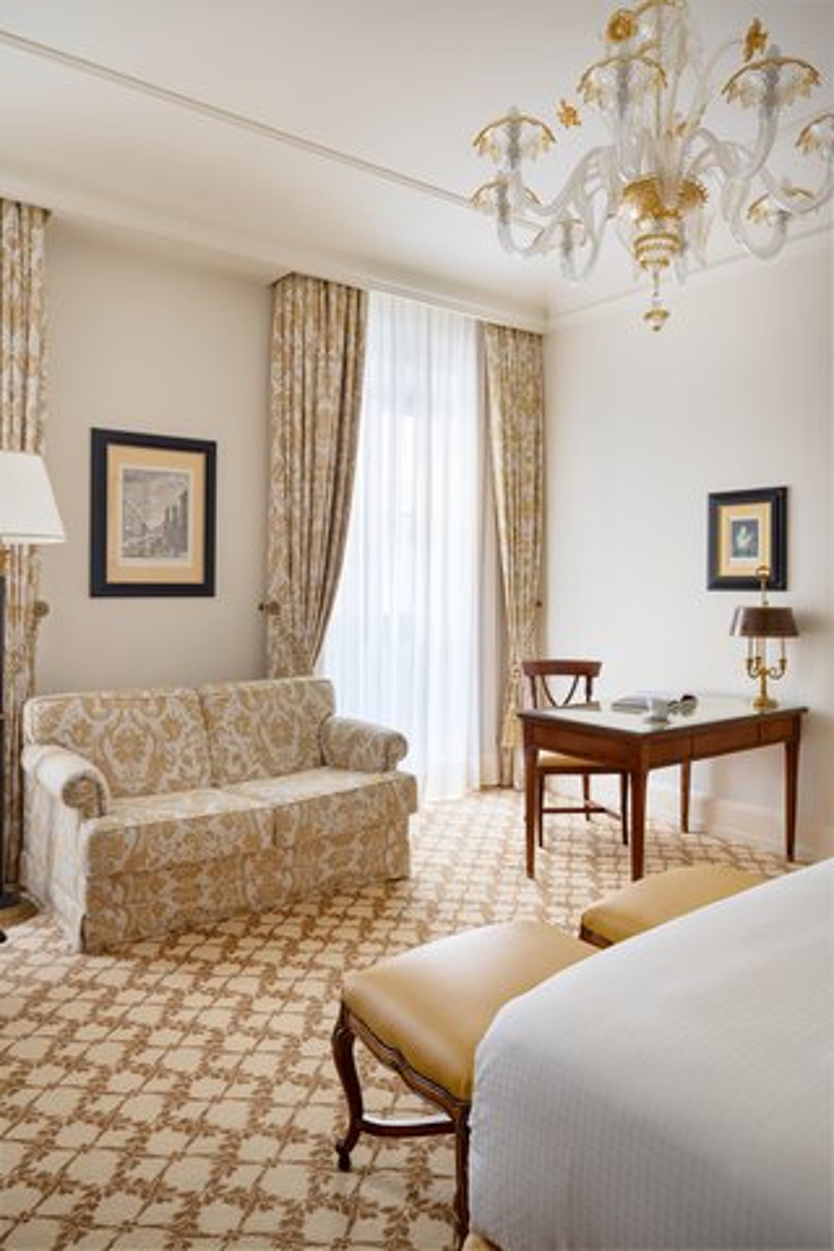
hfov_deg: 53.1
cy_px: 626
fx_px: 834
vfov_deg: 73.7
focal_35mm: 24
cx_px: 417
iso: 500
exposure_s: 13
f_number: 10
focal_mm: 24
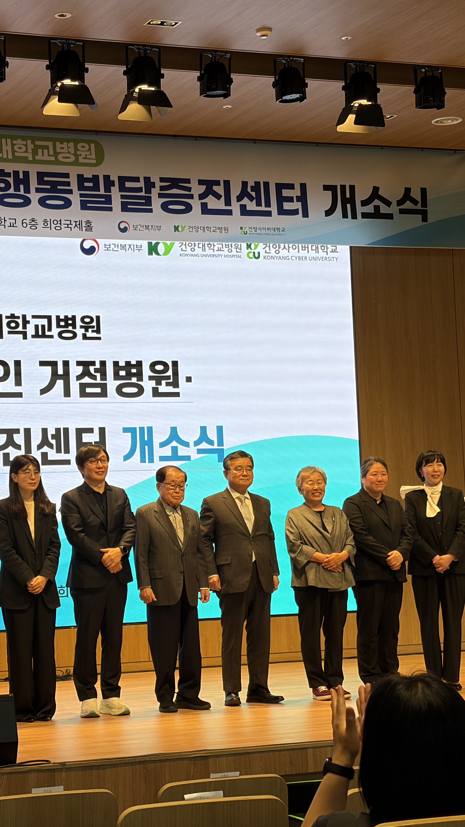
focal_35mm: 76
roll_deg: +2.3
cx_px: 66
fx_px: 1666
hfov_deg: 15.7
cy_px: 416
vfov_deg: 27.9
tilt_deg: +4.1
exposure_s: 1/120
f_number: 1.6
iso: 32
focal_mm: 5.96
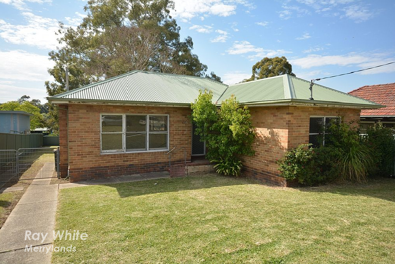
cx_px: 198
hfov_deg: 100.3
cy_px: 132
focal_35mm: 15
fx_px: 165
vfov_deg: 77.5
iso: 220
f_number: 4
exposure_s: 1/60
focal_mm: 10
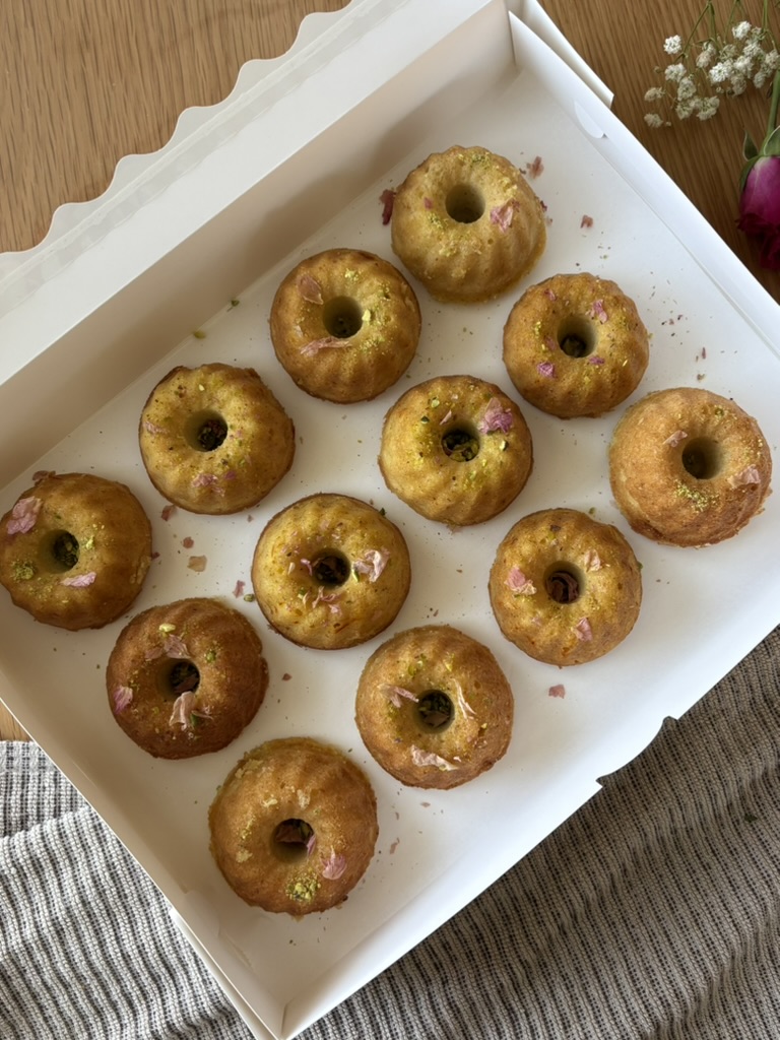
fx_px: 781
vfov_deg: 67.3
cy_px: 520
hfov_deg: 53.1
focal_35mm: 26
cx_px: 390
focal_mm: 5.96
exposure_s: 1/60
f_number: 1.6
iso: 80
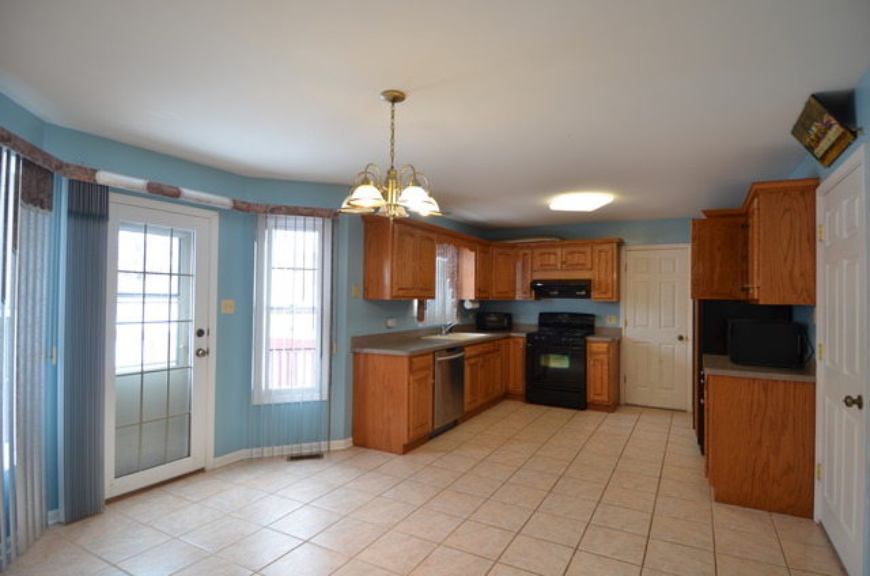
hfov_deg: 90.1
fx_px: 434
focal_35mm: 18
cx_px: 435
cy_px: 288
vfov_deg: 67.2
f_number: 4
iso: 100
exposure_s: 1/10
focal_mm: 12
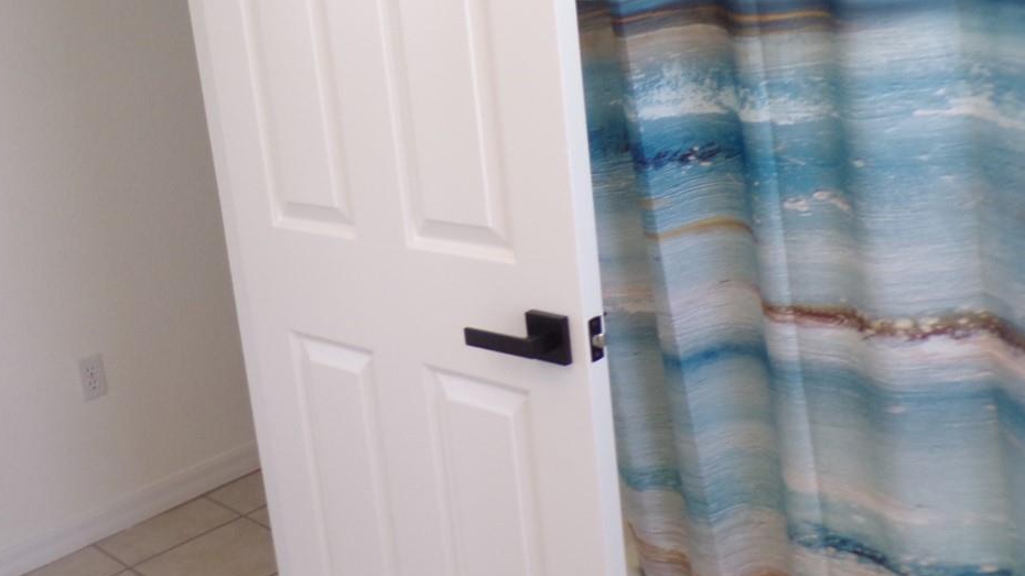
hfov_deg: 45.4
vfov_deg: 26.3
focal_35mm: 45
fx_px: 1223
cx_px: 470
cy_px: 166
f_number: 3
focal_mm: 4.3
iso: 109
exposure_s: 1/34
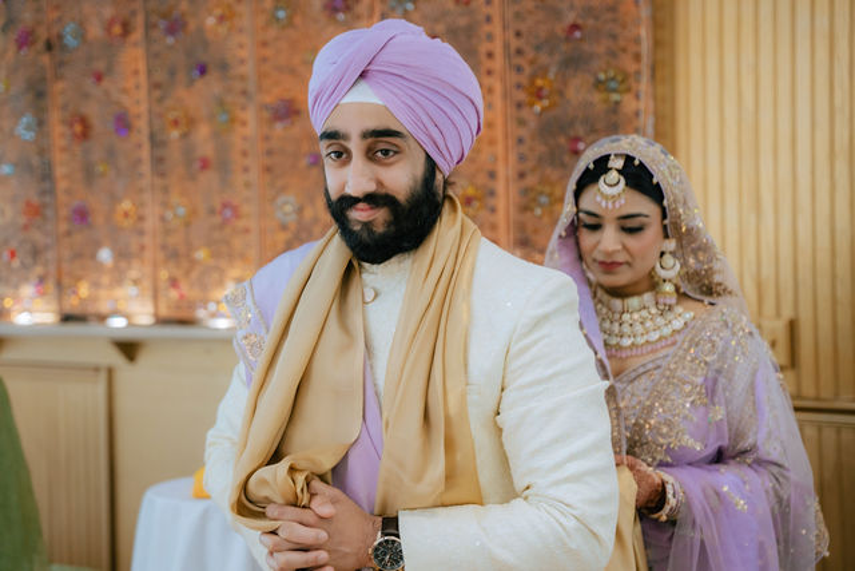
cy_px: 286
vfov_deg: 23.6
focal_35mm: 58
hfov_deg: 34.8
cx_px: 428
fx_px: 1366
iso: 1600
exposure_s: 1/125
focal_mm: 57.5
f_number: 2.8
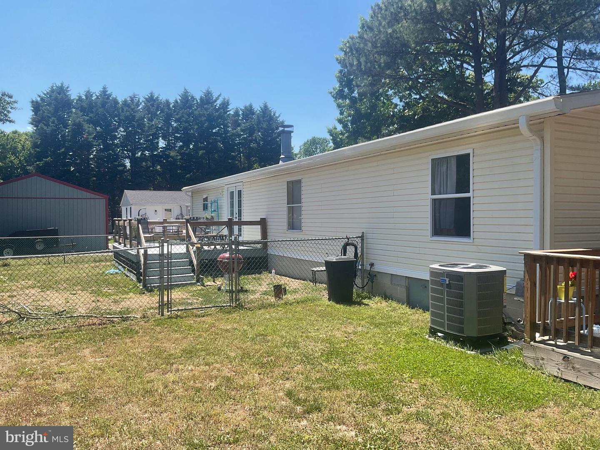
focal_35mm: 29
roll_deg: +0.5
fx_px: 503
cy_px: 225
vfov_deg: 48.2
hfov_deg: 61.7
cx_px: 300
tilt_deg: -2.0
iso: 16
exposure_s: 1/1121
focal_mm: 3
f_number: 1.8
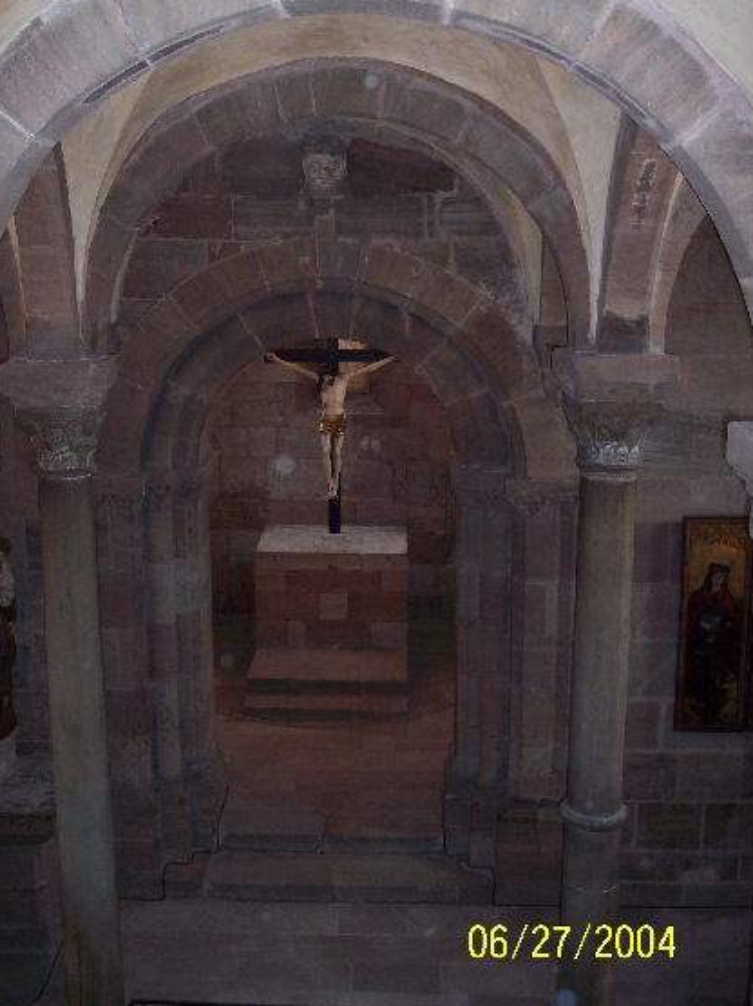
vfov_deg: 45.8
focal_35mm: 41
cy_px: 470
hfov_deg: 35.1
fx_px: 1191
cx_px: 356
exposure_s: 1/30
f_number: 2.8
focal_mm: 8
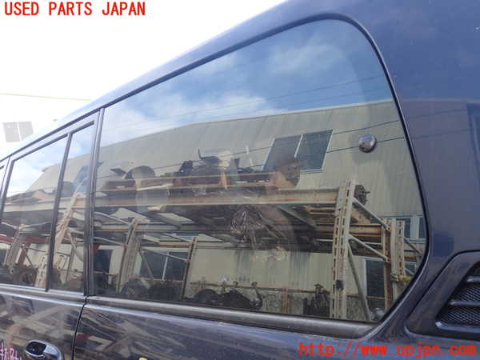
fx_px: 416
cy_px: 180
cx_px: 240
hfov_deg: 60.0
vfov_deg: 46.8
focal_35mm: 30
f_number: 3.2
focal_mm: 5.4
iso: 100
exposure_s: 1/100
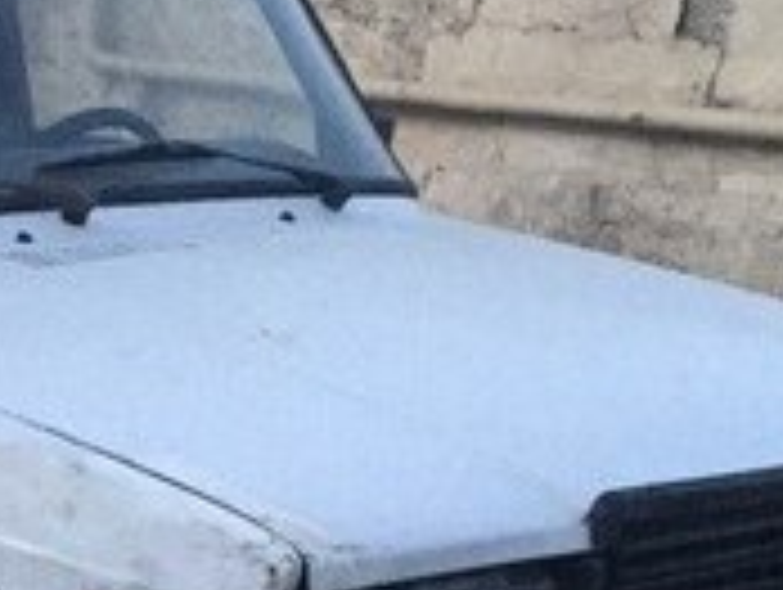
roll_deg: -1.4
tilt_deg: -16.5
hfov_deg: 17.5
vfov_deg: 13.1
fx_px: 2492
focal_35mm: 110
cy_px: 718
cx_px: 14
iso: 250
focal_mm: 4.15
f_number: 2.2
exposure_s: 1/17
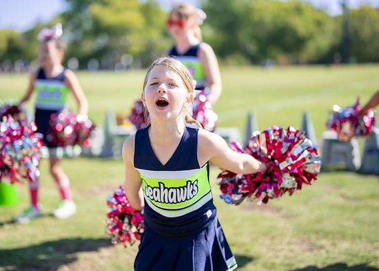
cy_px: 117
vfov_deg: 23.7
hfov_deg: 32.8
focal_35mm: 60
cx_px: 152
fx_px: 643
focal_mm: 50
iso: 250
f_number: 1.2
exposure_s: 1/10000
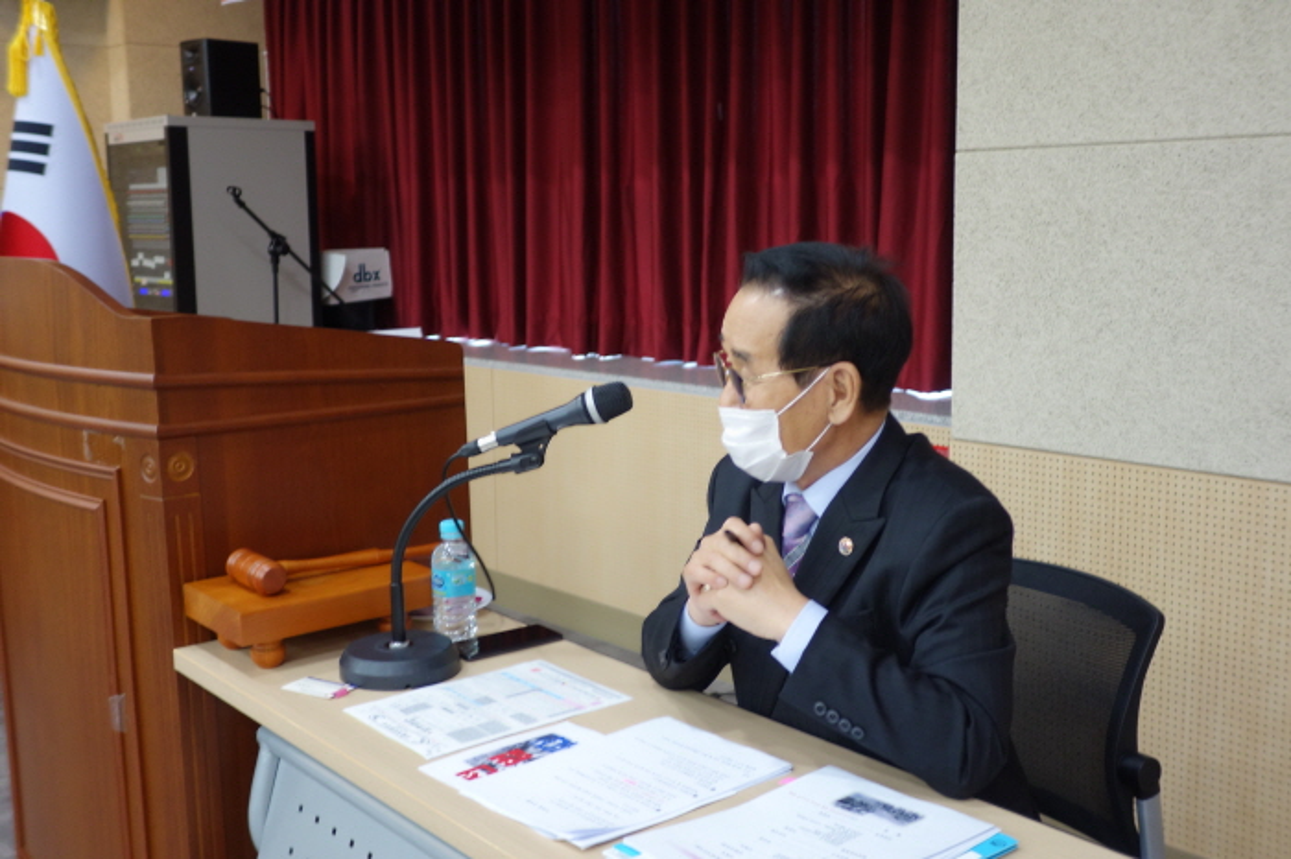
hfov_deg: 46.4
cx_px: 646
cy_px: 430
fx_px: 1505
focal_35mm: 42
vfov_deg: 31.9
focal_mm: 15.45
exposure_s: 1/50
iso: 320
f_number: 3.2
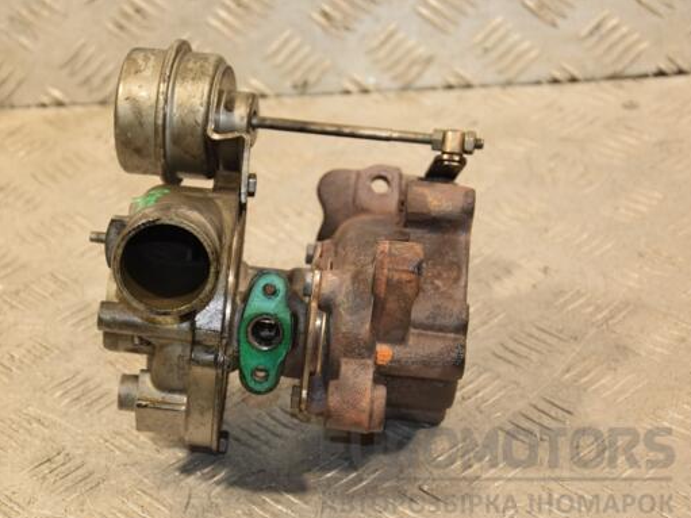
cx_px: 295
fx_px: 2096
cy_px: 268
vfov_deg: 14.1
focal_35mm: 105
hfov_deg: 18.7
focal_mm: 62
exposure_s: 1/100
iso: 800
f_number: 5.3
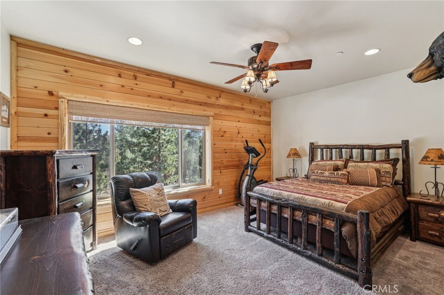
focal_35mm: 16
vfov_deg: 72.0
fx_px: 203
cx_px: 222
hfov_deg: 95.0
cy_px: 148
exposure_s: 1/10
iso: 400
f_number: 8
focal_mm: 16.5
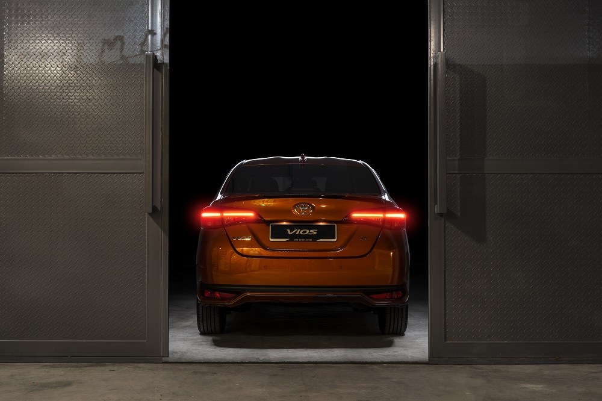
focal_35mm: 50
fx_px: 836
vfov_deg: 27.0
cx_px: 301
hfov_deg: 39.6
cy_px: 200
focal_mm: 50
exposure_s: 20
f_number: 14
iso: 100
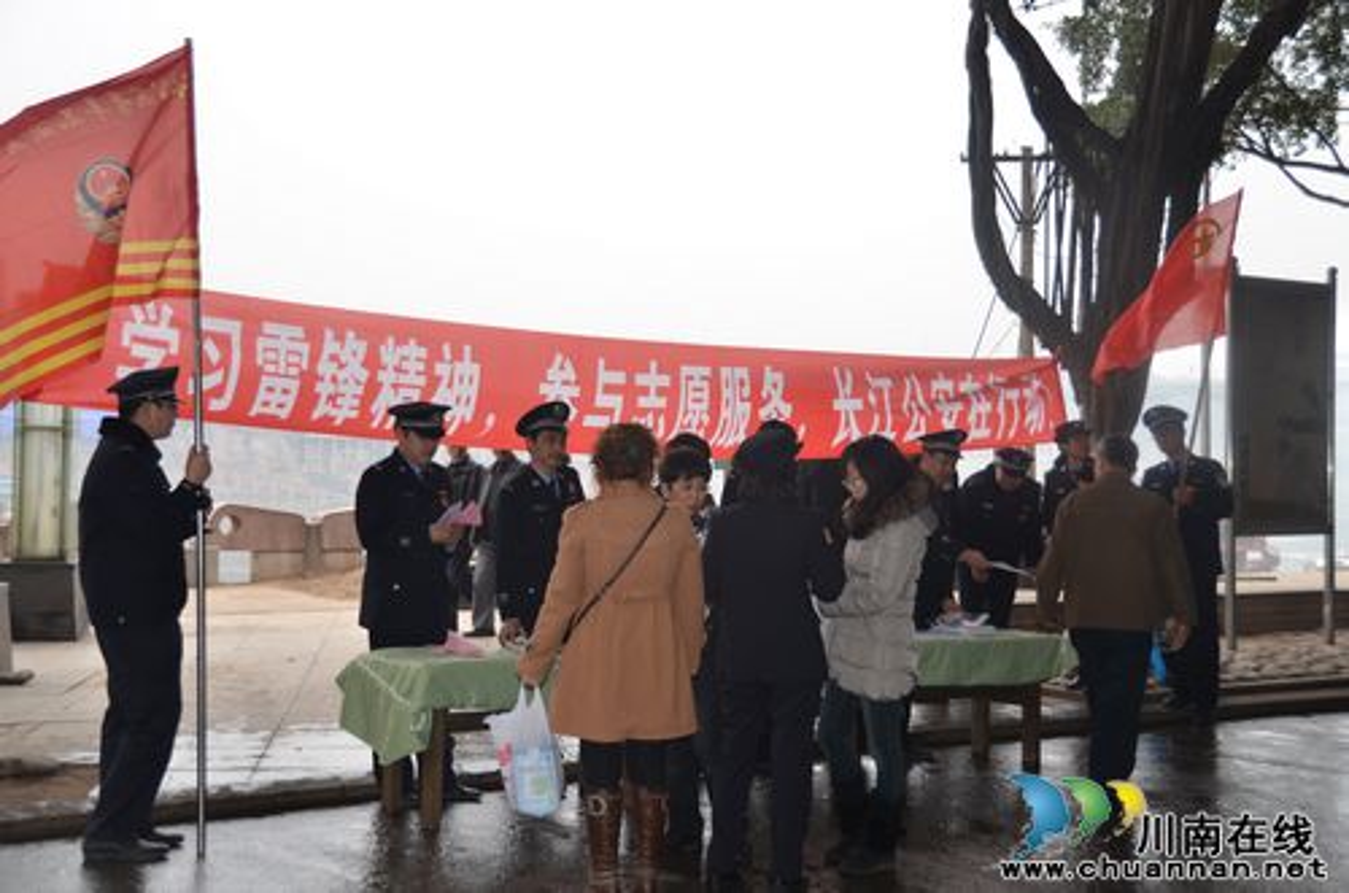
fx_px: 1795
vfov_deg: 27.9
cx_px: 674
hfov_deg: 41.2
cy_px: 446
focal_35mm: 48
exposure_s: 1/200
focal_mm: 32
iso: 200
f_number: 4.2
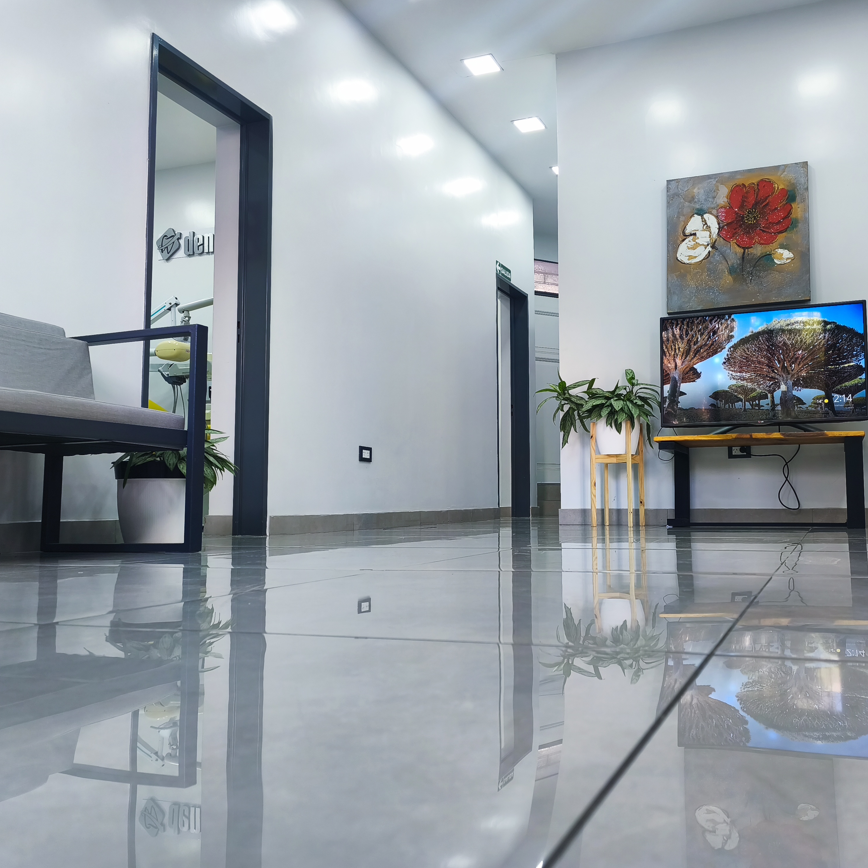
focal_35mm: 28
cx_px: 541
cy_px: 428
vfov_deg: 57.3
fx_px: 794
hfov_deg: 56.6
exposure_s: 1/50
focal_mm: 6.14
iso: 200
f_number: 1.65
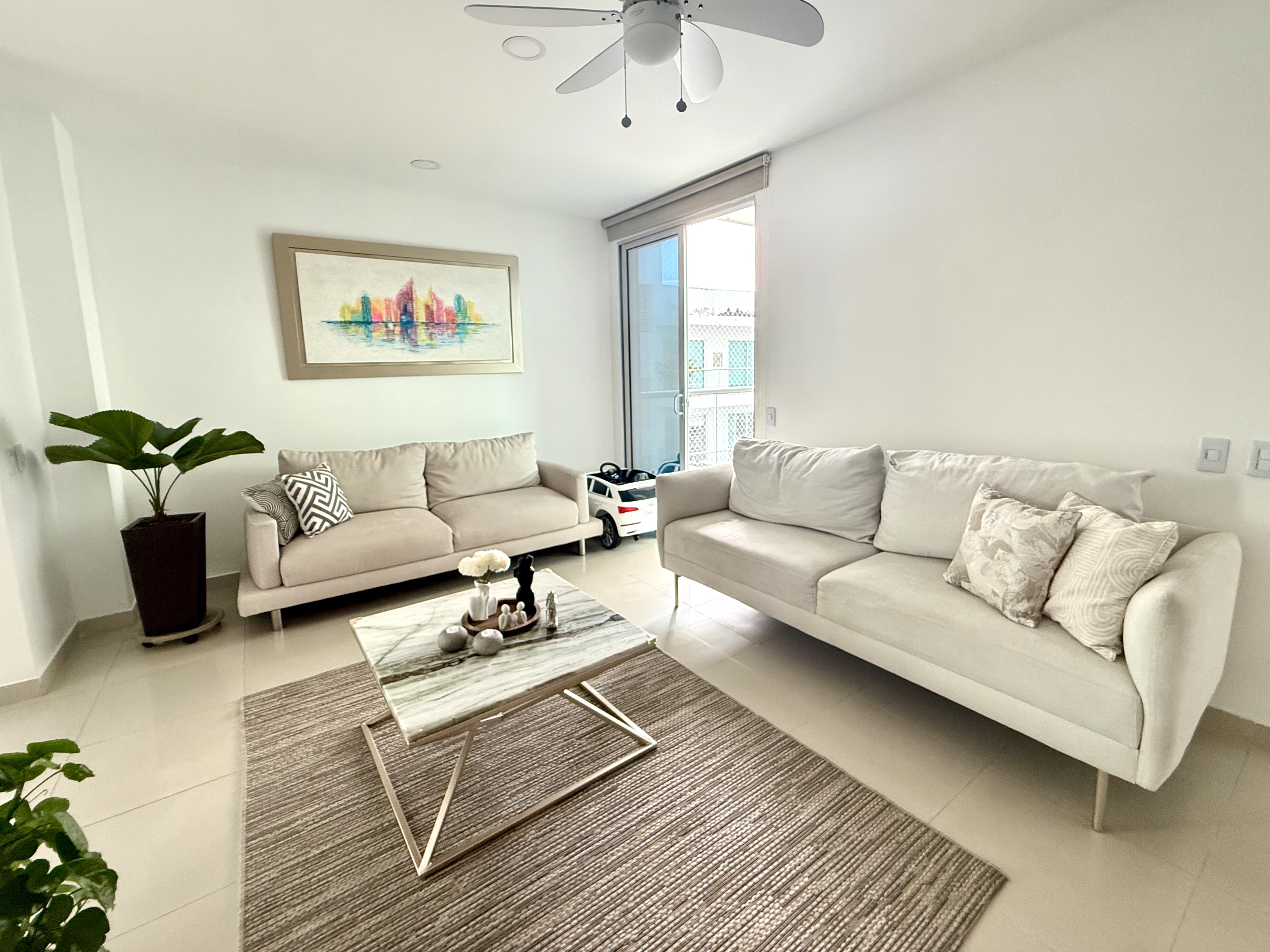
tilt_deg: -7.4
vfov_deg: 81.6
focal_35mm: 15
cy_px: 442
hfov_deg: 98.2
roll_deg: +1.0
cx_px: 651
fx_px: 550
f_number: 2.2
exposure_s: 1/99
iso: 320
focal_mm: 2.22
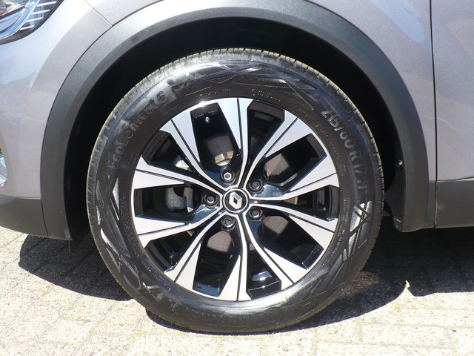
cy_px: 178
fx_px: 602
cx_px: 237
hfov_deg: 42.9
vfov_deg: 32.9
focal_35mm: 44
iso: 100
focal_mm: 6.1
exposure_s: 1/400
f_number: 2.8
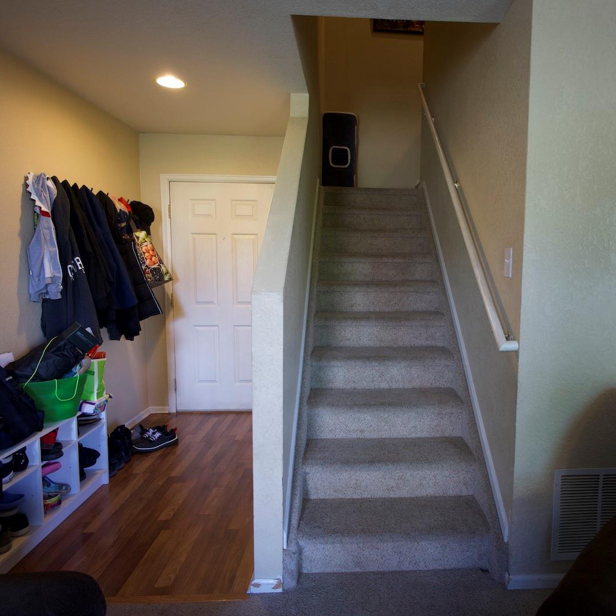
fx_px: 463
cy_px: 308
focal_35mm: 23
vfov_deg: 67.3
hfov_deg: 66.5
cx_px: 375
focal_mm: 12
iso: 125
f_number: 3.5
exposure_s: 1/6
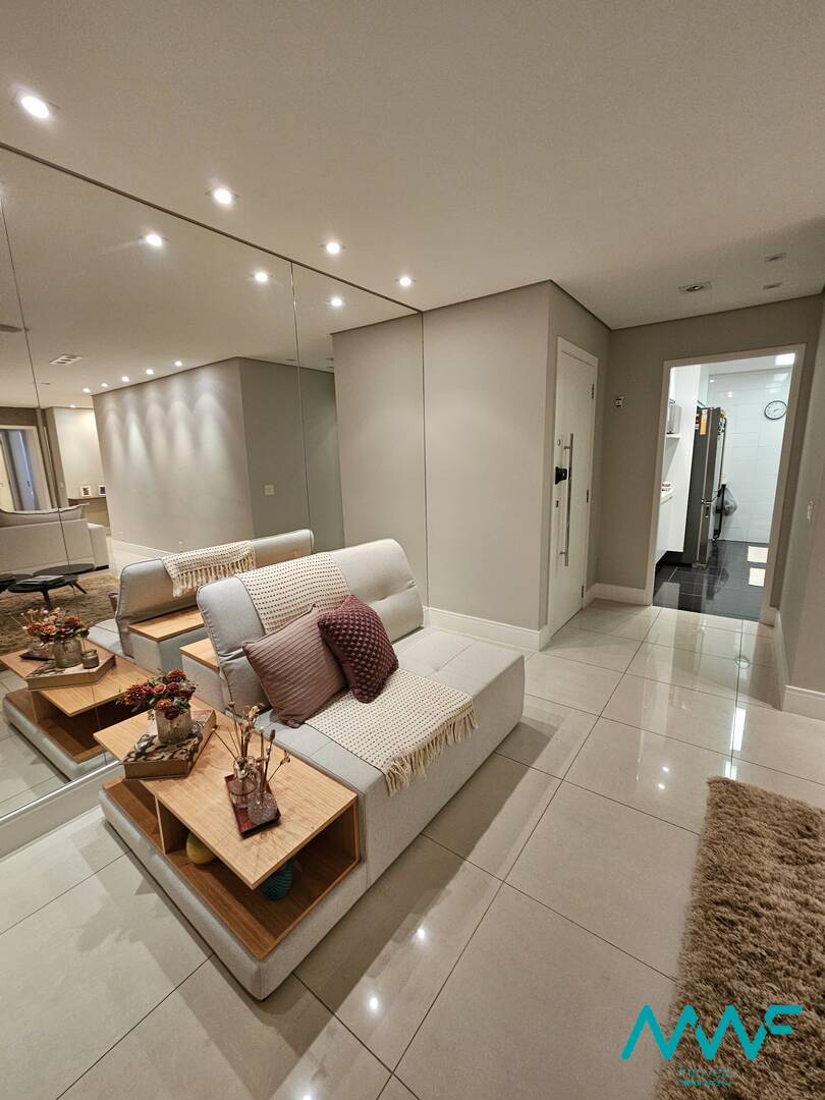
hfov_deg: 89.9
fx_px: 413
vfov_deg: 106.2
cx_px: 412
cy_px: 550
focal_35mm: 13
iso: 320
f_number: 2.2
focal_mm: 2.2
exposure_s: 1/40
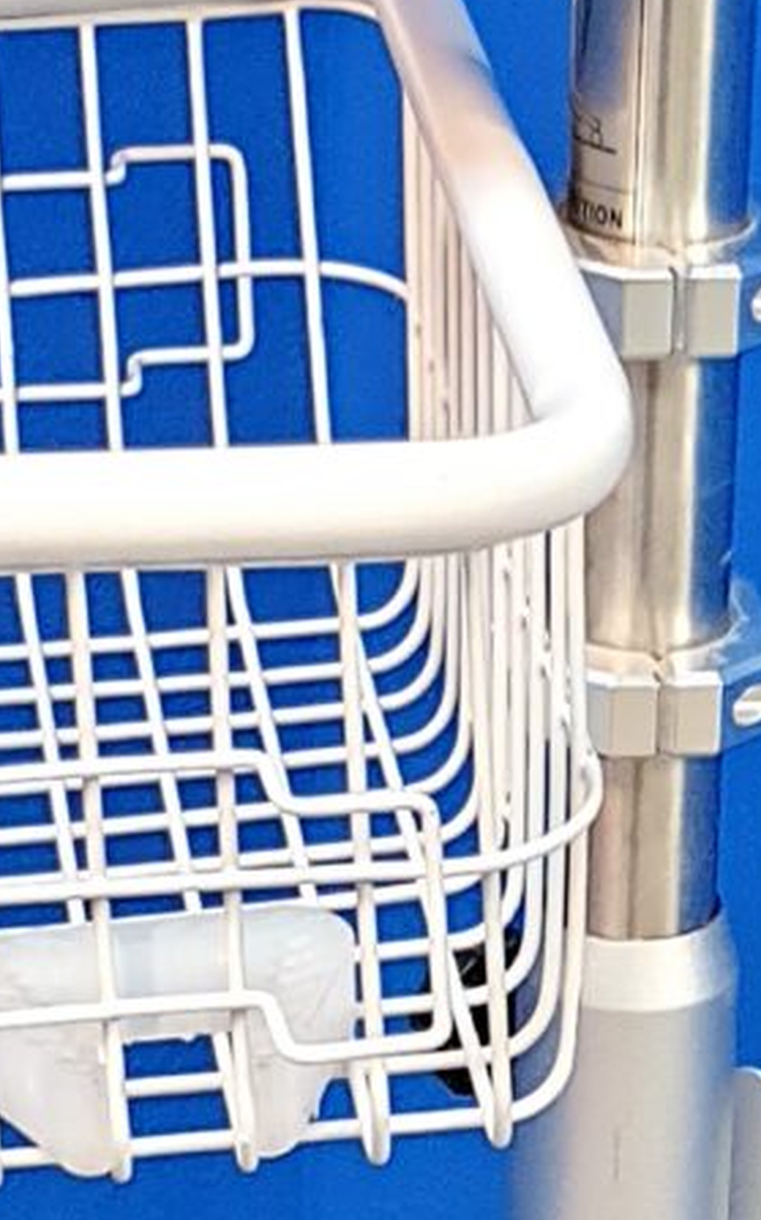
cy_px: 1054
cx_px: 535
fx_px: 5248
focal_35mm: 158
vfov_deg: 13.2
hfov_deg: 8.3
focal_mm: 4.3
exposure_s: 1/33
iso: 320
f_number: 2.4
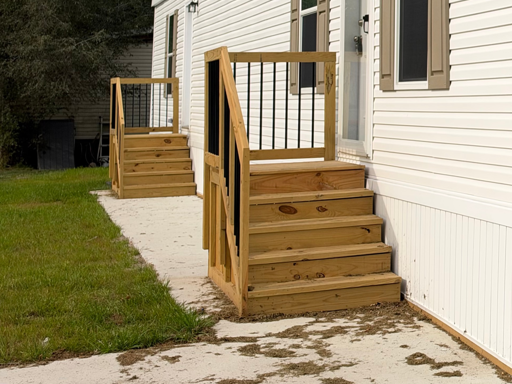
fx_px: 961
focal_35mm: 65
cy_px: -31
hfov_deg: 26.9
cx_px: 592
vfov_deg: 21.5
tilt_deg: +5.1
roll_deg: +1.4
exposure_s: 1/6024
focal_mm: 6.93
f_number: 1.8
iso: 64
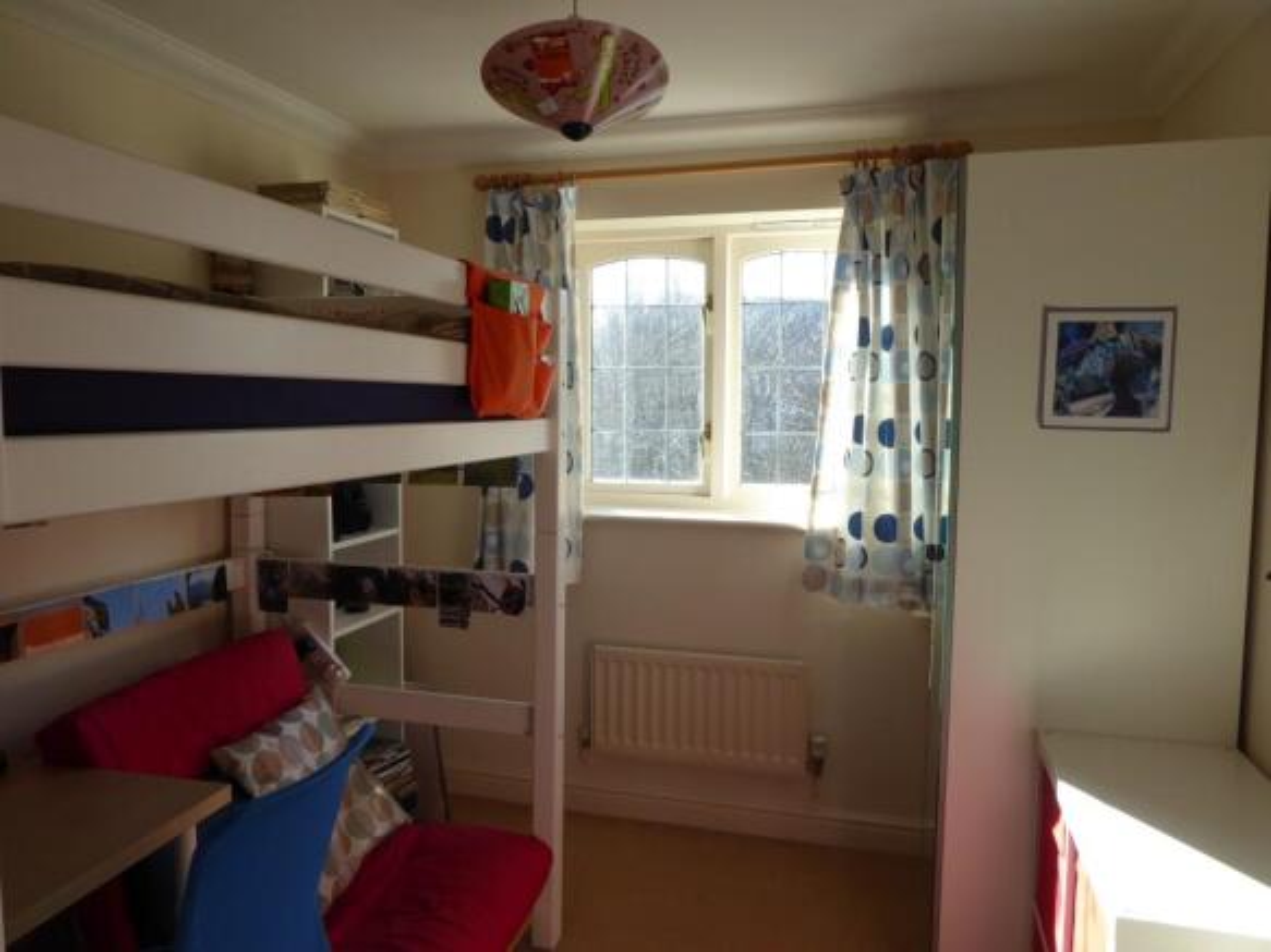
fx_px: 881
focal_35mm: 24
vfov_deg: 56.8
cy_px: 476
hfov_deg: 71.6
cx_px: 636
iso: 100
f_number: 5
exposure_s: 1/60
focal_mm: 4.3
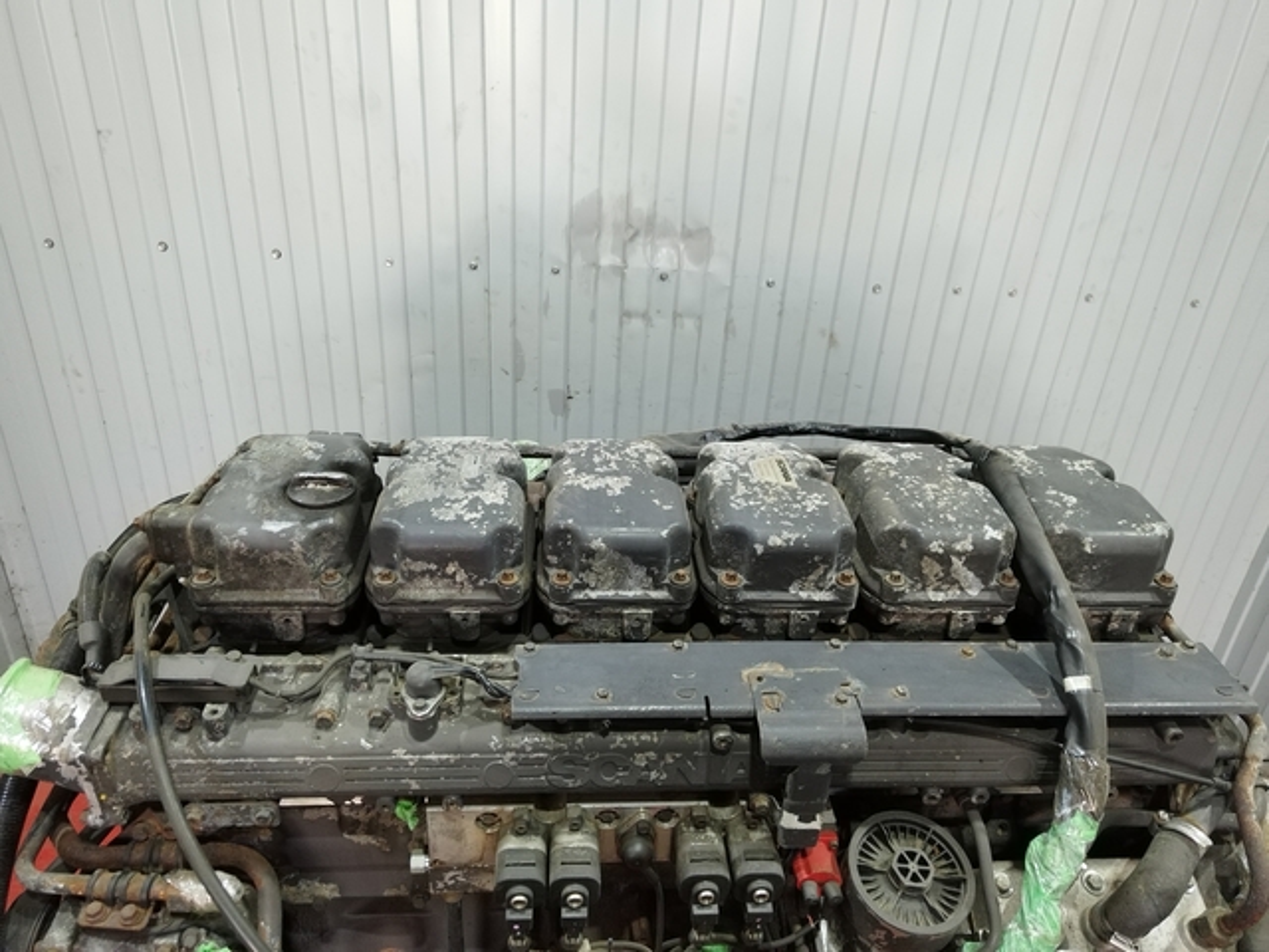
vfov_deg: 53.1
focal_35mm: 26
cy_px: 476
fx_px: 953
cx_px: 634
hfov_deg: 67.3
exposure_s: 1/100
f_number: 1.8
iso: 1135
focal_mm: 6.24
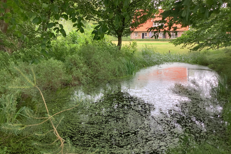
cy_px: 79
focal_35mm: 33
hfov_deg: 57.2
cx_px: 116
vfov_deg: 40.0
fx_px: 212
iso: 40
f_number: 2.4
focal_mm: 3.3
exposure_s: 1/120
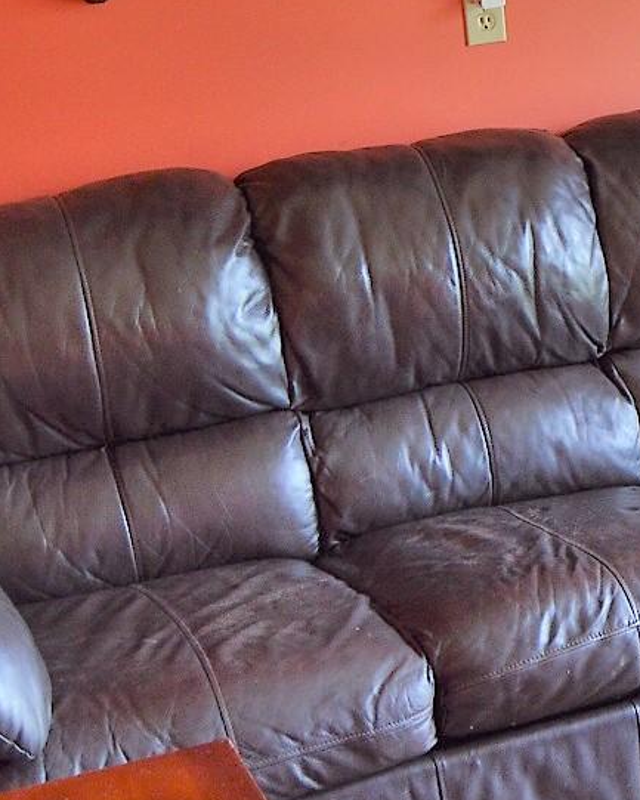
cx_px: 937
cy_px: 105
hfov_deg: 16.1
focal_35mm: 88
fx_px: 2083
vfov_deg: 21.3
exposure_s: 1/80
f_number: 4.5
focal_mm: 18
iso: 400
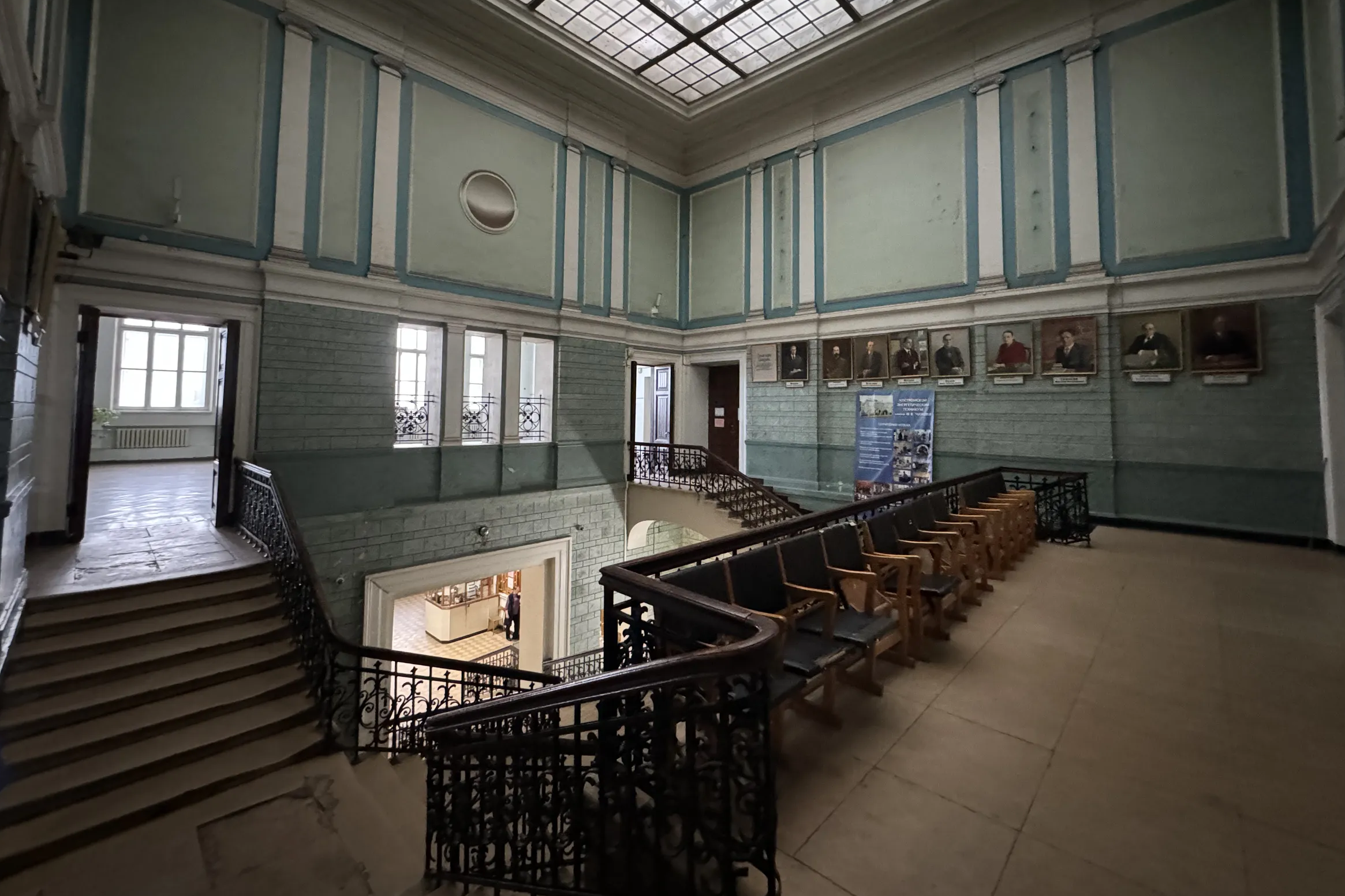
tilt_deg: +3.1
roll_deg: -0.6
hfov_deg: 100.4
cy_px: 385
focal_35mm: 15
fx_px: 560
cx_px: 670
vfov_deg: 76.9
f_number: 2.2
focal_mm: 2.22
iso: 1600
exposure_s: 1/25
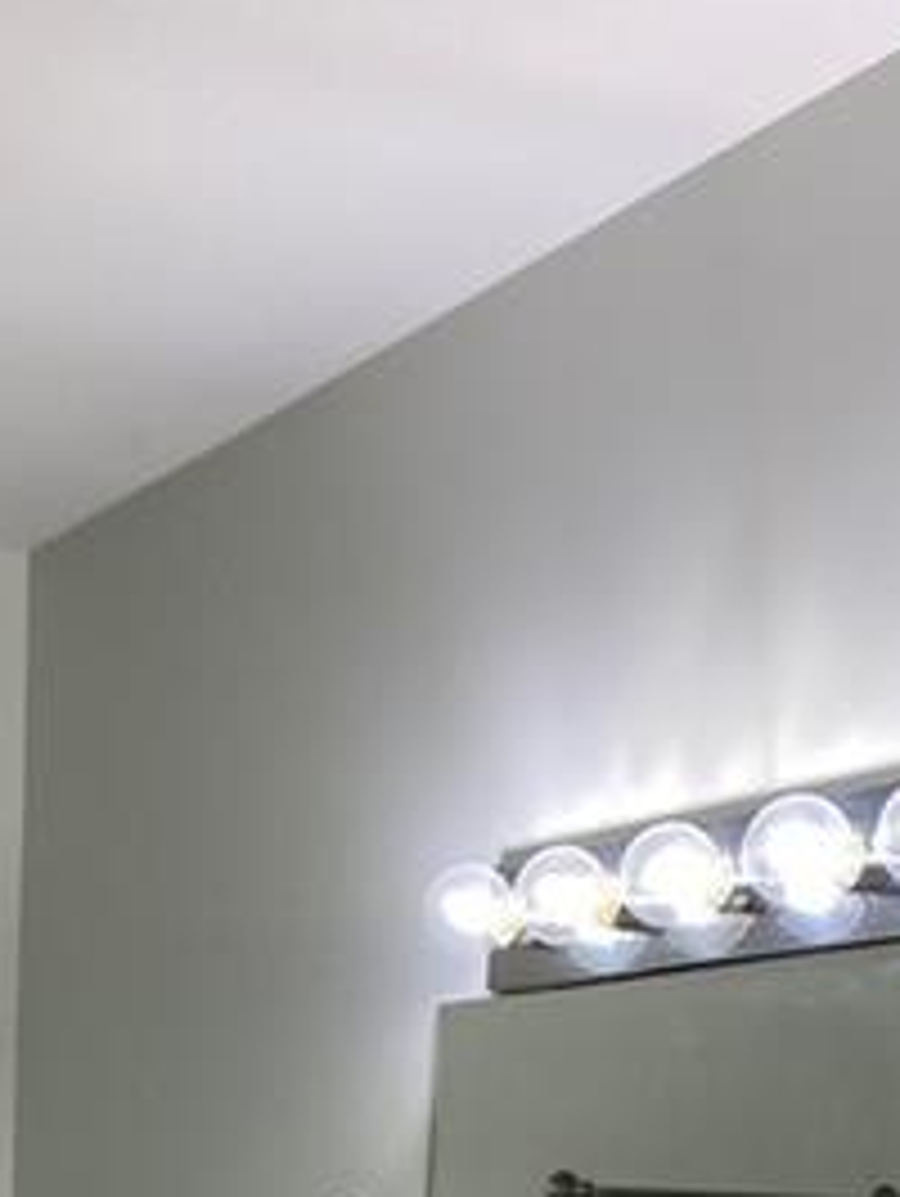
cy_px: 1638
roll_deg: -1.9
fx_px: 2596
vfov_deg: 22.6
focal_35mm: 75
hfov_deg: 19.3
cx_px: 94
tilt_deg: -5.3
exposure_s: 1/120
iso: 50
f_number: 1.8
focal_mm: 4.25
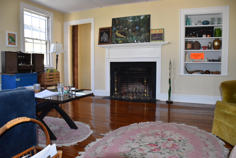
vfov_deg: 47.9
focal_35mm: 27
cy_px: 79
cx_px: 118
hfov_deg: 67.4
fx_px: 177
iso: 800
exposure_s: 1/100
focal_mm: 18
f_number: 5
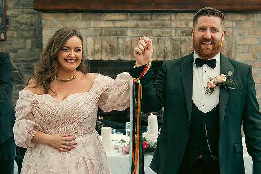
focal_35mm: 75
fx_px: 544
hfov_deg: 27.0
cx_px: 130
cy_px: 87
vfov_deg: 18.2
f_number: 3.5
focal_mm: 50
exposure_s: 1/200
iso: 320
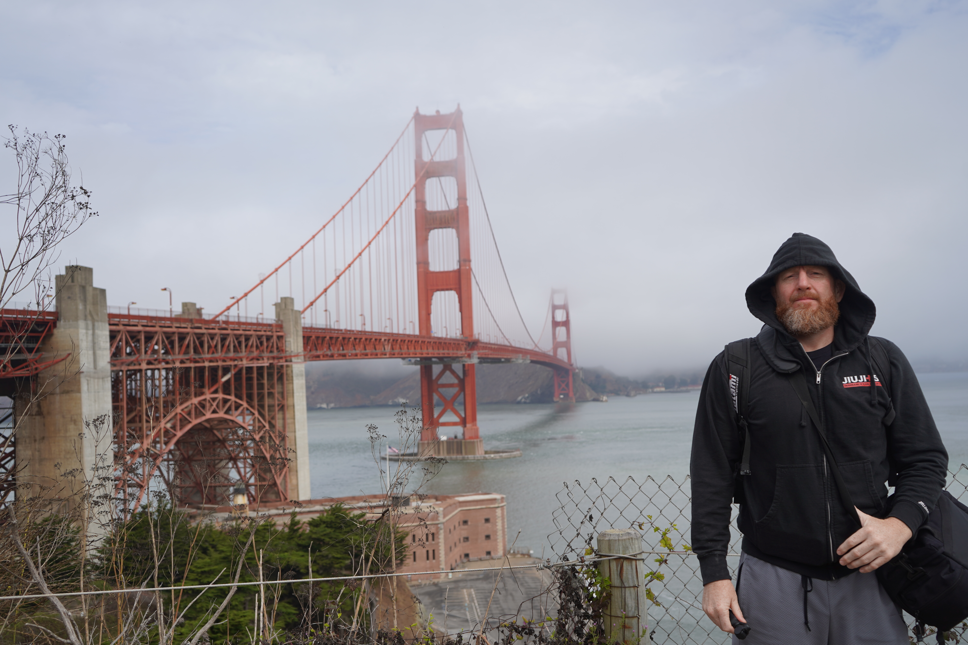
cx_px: 484
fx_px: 941
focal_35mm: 35
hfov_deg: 54.4
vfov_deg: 37.9
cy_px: 322
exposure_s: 1/800
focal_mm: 35
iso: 100
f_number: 4.5
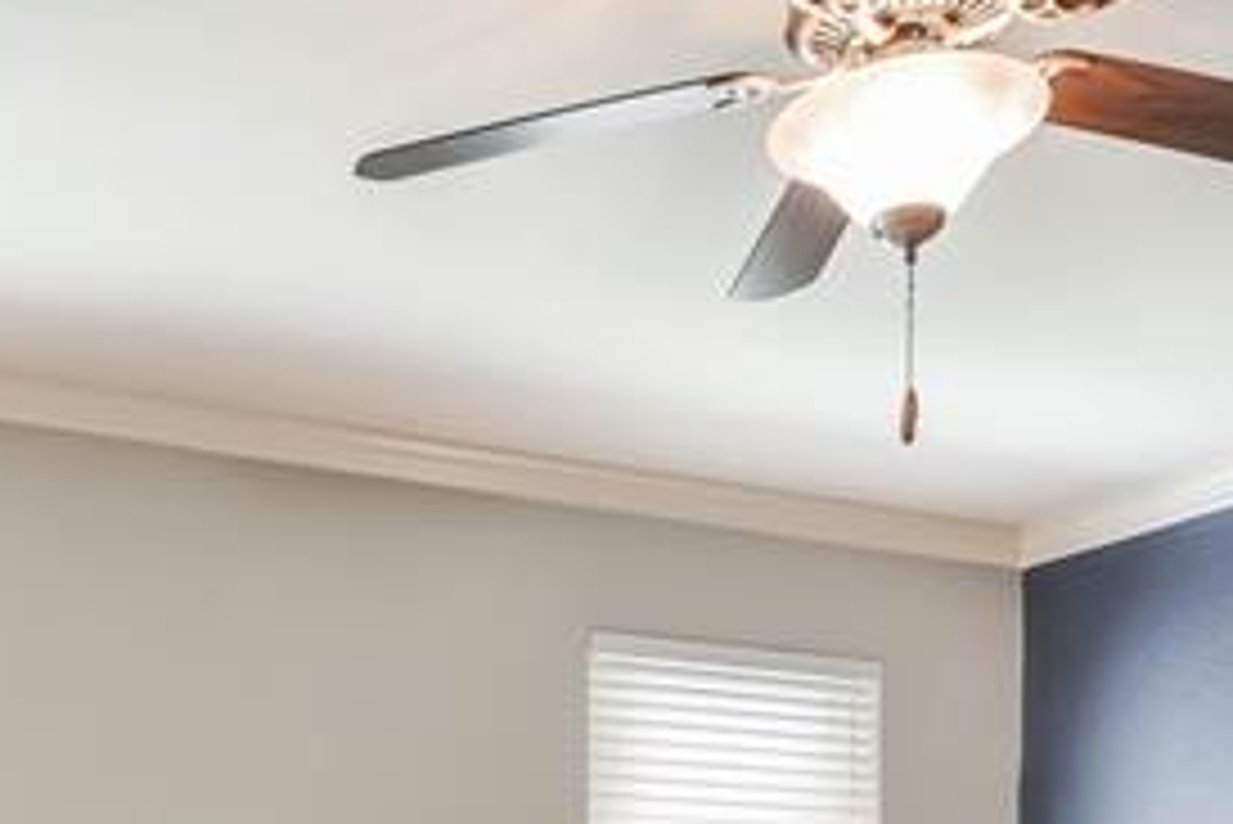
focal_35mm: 56
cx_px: 238
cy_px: 1117
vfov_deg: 21.5
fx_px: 1919
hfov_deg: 34.5
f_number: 8
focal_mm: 10
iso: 400
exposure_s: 1/8
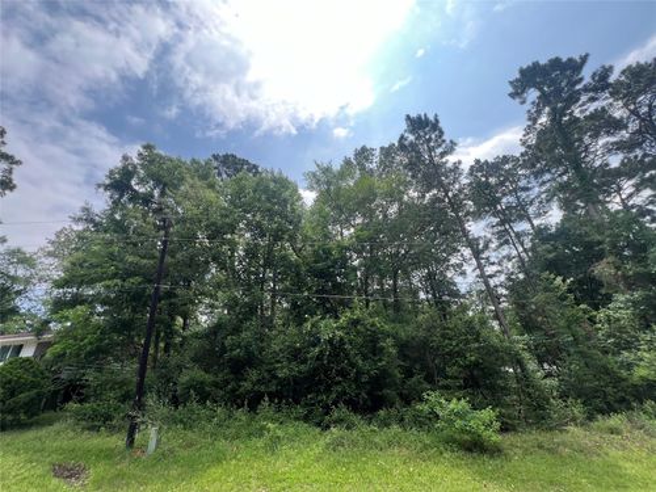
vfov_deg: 89.9
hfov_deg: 106.2
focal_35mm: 13
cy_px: 246
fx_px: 246
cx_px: 328
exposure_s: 1/763
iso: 32
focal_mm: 1.57
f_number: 1.8
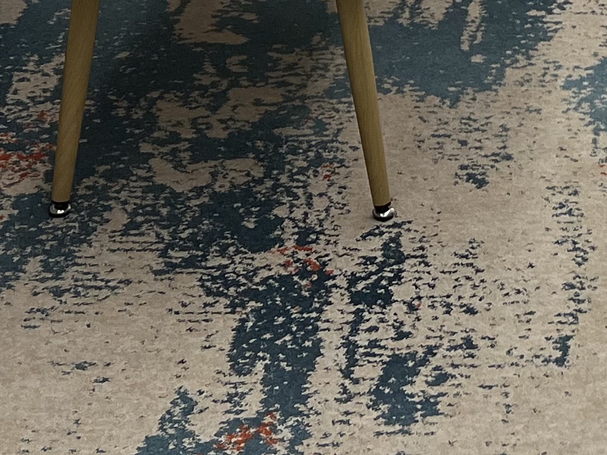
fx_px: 2052
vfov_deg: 11.9
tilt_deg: -12.8
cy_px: -290
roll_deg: -0.4
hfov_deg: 16.5
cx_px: 604
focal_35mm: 117
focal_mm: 5.7
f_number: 1.5
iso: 125
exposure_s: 1/100
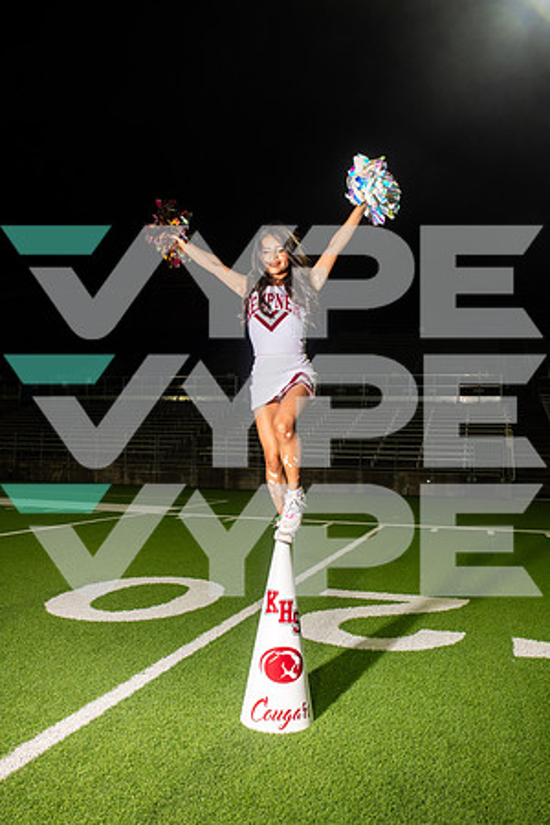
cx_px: 275
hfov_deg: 41.1
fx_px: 733
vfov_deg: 58.7
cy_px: 412
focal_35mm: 32
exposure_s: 1/400
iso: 1000
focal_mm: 32
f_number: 7.1
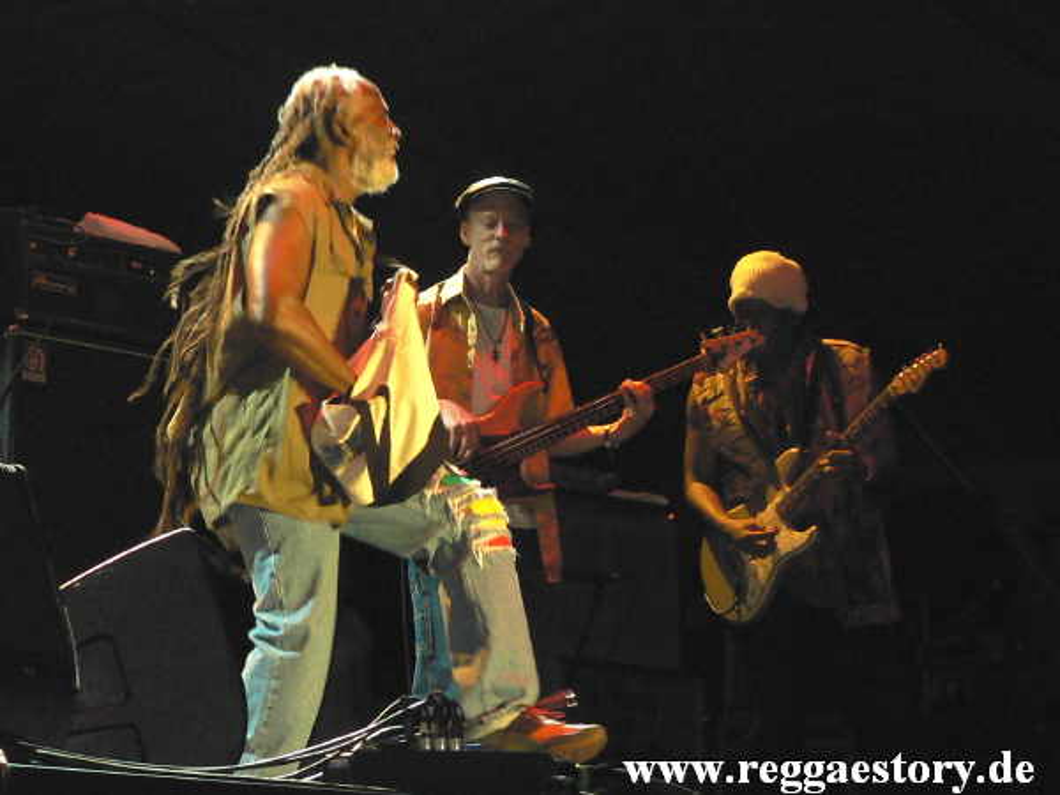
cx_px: 530
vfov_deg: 16.4
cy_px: 398
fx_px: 2756
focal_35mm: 90
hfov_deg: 21.8
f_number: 3.2
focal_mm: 15.5
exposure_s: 1/60
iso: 300
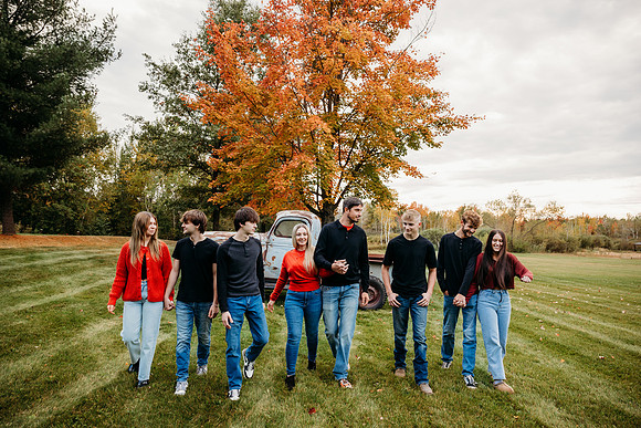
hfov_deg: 73.7
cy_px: 214
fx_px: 427
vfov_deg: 53.2
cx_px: 320
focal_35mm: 24
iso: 400
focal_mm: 24
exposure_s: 1/250
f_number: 5.6
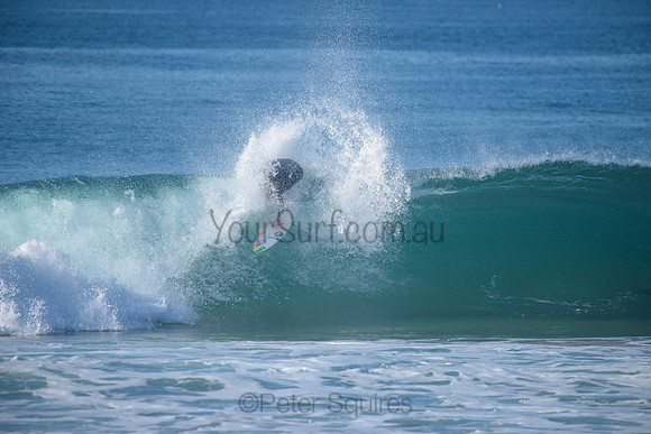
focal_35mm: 500
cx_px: 326
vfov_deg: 2.8
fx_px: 9043
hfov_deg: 4.1
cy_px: 217
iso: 250
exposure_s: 1/2000
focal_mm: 500
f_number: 5.6
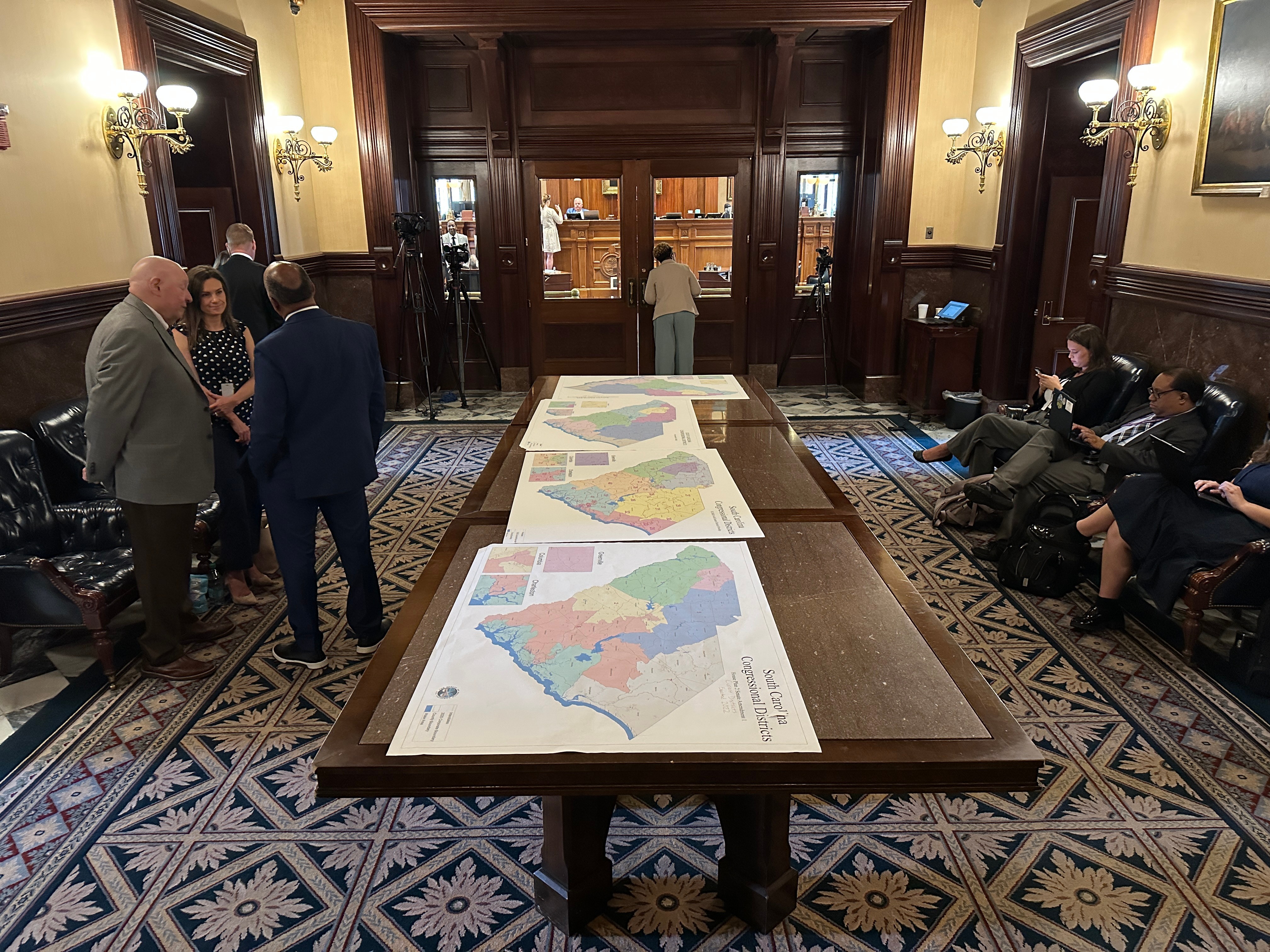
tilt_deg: -17.1
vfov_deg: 56.8
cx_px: 635
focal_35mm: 24
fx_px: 881
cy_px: 476
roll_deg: -0.1
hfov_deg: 71.6
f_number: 1.8
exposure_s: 1/60
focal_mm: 6.9
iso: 640
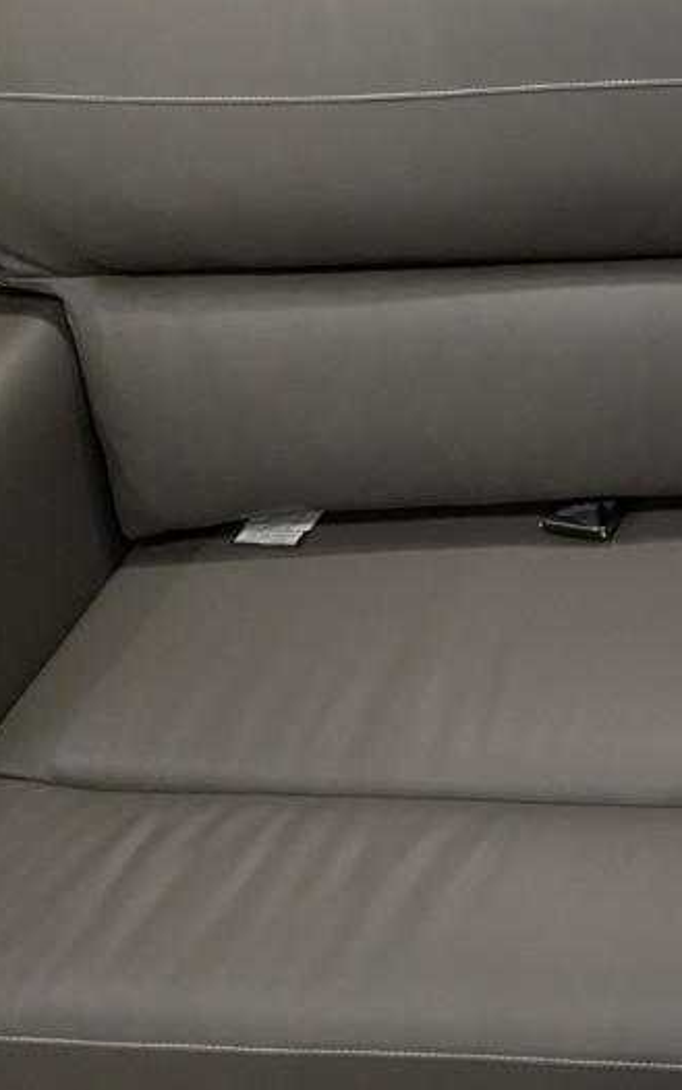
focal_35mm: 45
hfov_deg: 24.2
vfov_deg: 43.5
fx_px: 1338
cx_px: 938
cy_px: 338
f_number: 2.2
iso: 261
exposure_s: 1/57.7
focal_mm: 2.35
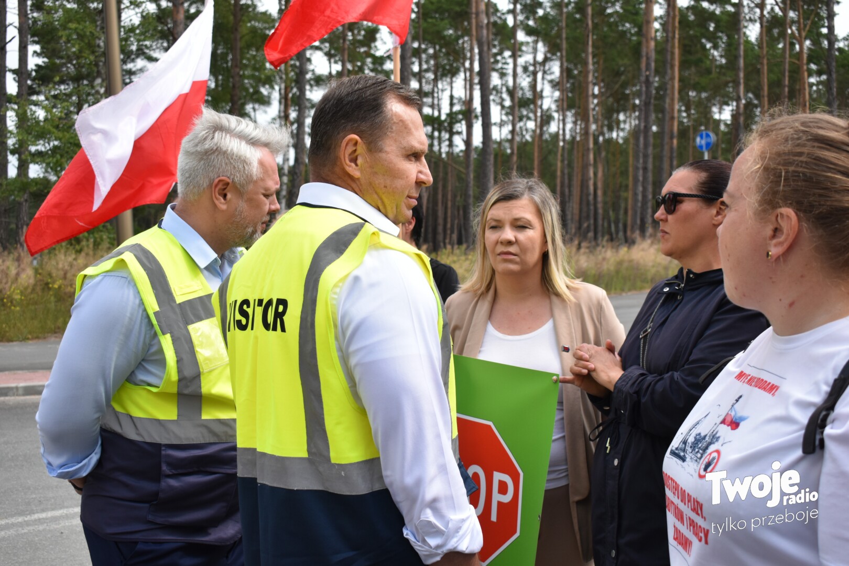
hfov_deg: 43.6
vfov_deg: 29.9
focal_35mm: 45
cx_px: 424
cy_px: 283
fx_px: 1061
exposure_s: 1/1250
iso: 400
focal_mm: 30
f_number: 5.6
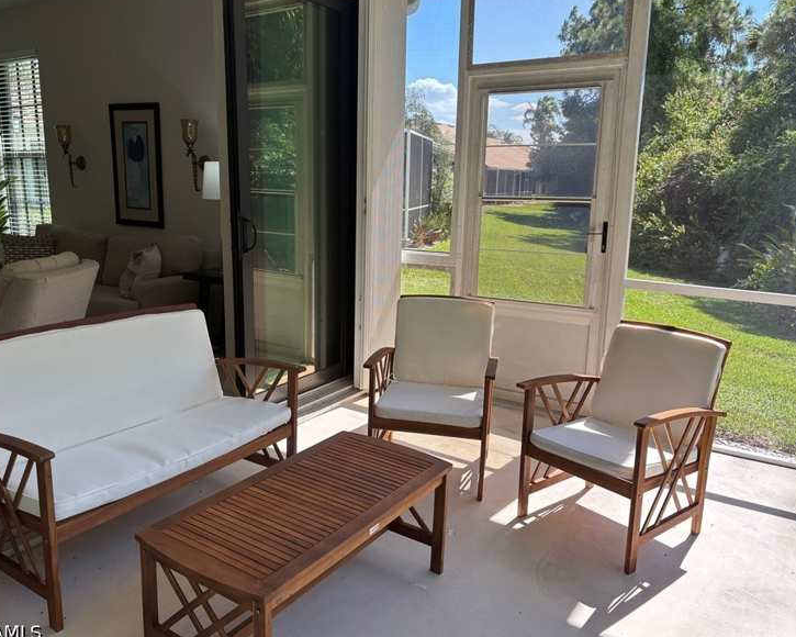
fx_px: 660
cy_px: 317
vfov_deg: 51.5
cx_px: 373
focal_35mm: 28
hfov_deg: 62.2
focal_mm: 5.96
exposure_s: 1/591
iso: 50
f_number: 1.6
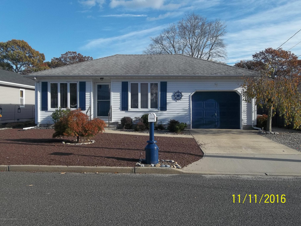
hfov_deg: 50.1
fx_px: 322
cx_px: 150
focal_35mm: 37
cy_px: 113
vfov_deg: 38.7
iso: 80
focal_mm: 6.6
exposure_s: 1/500
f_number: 4
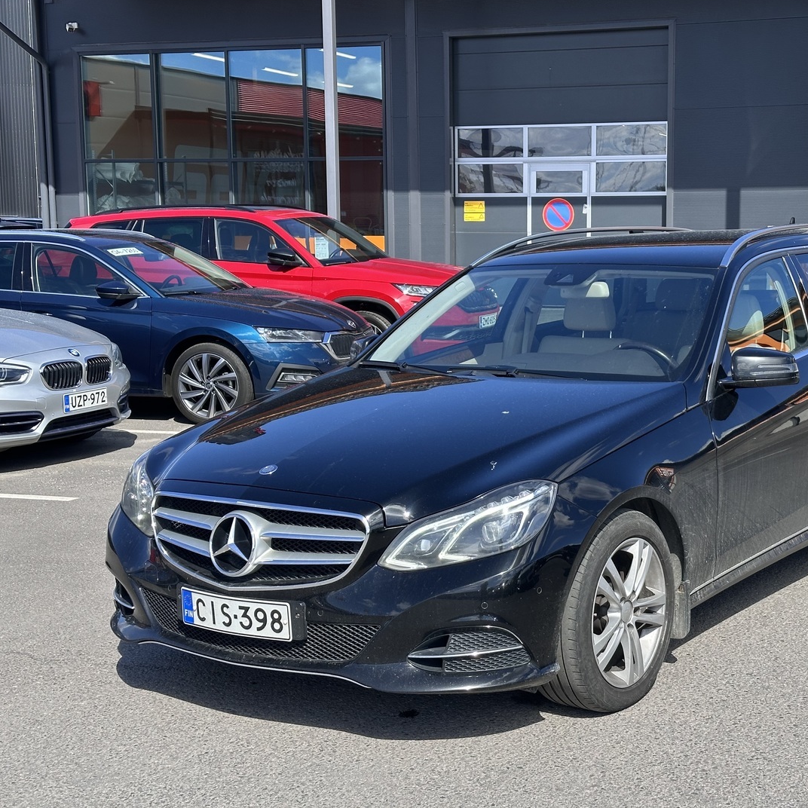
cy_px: 402
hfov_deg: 29.8
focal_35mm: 57
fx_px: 1505
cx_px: 537
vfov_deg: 30.0
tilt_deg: -6.6
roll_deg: +0.3
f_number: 1.78
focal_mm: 6.86
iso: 64
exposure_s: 1/1695
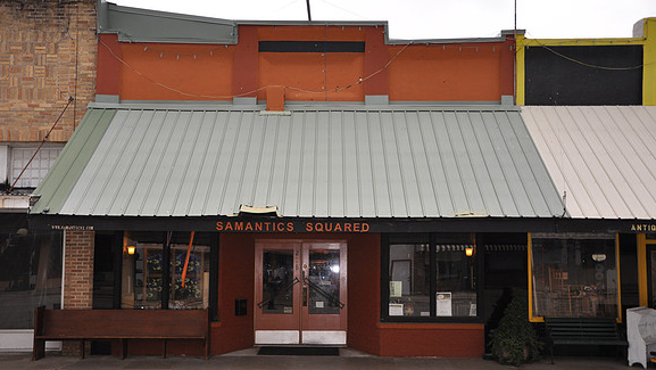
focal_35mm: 41
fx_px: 713
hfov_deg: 49.4
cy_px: 200
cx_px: 327
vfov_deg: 29.0
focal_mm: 26
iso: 400
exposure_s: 1/200
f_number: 4
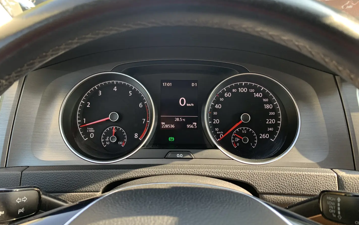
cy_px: 109
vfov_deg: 44.5
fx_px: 274
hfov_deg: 66.5
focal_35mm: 28
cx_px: 178
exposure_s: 1/121
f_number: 1.8
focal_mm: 4.25
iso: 100
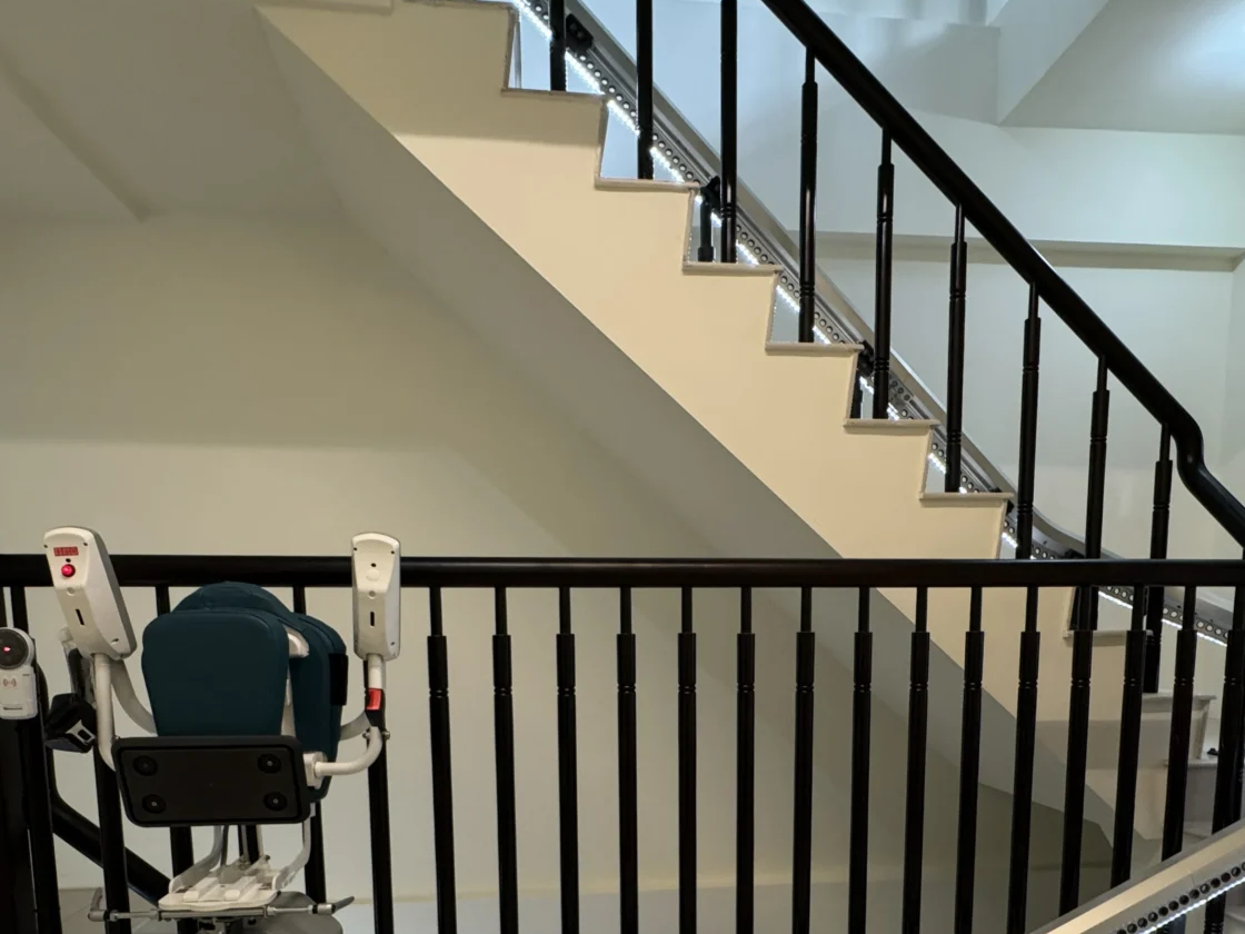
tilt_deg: -6.9
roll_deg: +0.1
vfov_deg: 53.4
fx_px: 863
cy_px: 735
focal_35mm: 24
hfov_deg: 71.6
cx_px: 649
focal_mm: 2.22
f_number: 2.2
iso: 320
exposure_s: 1/60
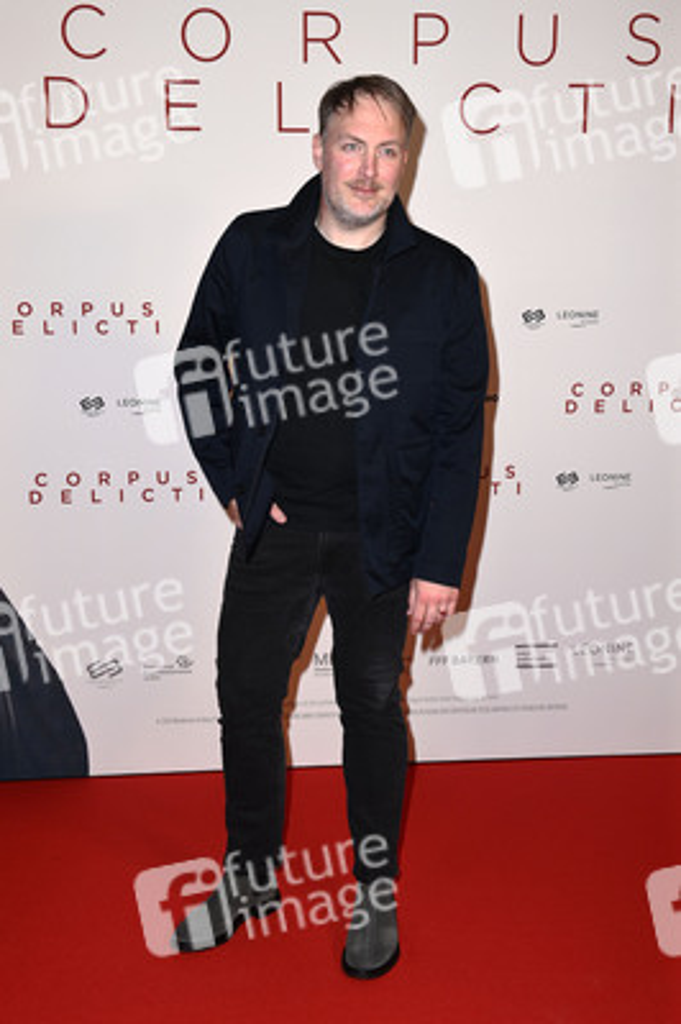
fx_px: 1364
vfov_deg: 41.1
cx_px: 340
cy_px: 512
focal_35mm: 48
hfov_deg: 28.0
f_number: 6.3
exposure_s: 1/320
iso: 640
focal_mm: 48
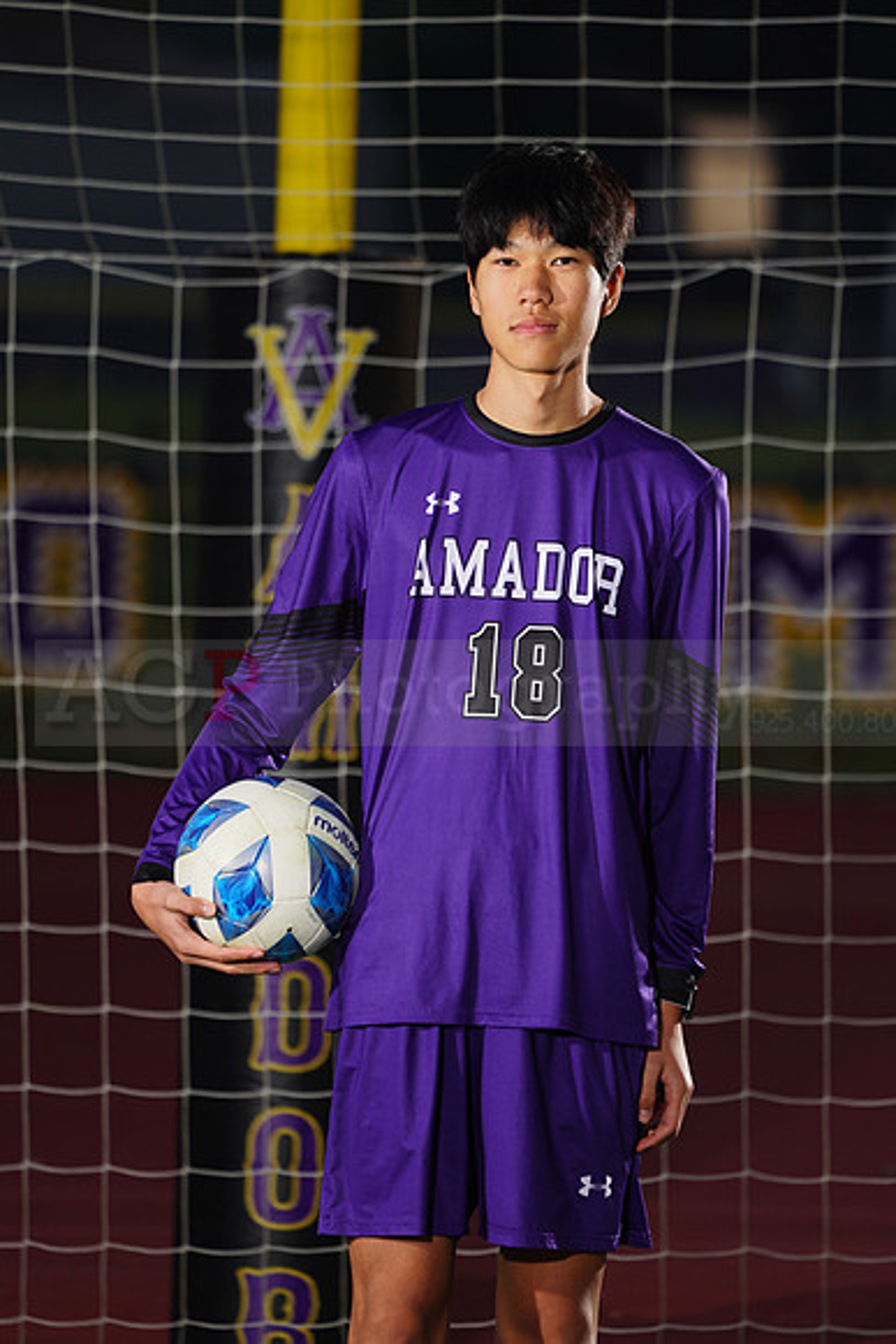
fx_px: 14923
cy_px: 672
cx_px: 448
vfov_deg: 5.2
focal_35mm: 400
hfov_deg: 3.4
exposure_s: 1/200
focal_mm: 400
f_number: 7.1
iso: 200
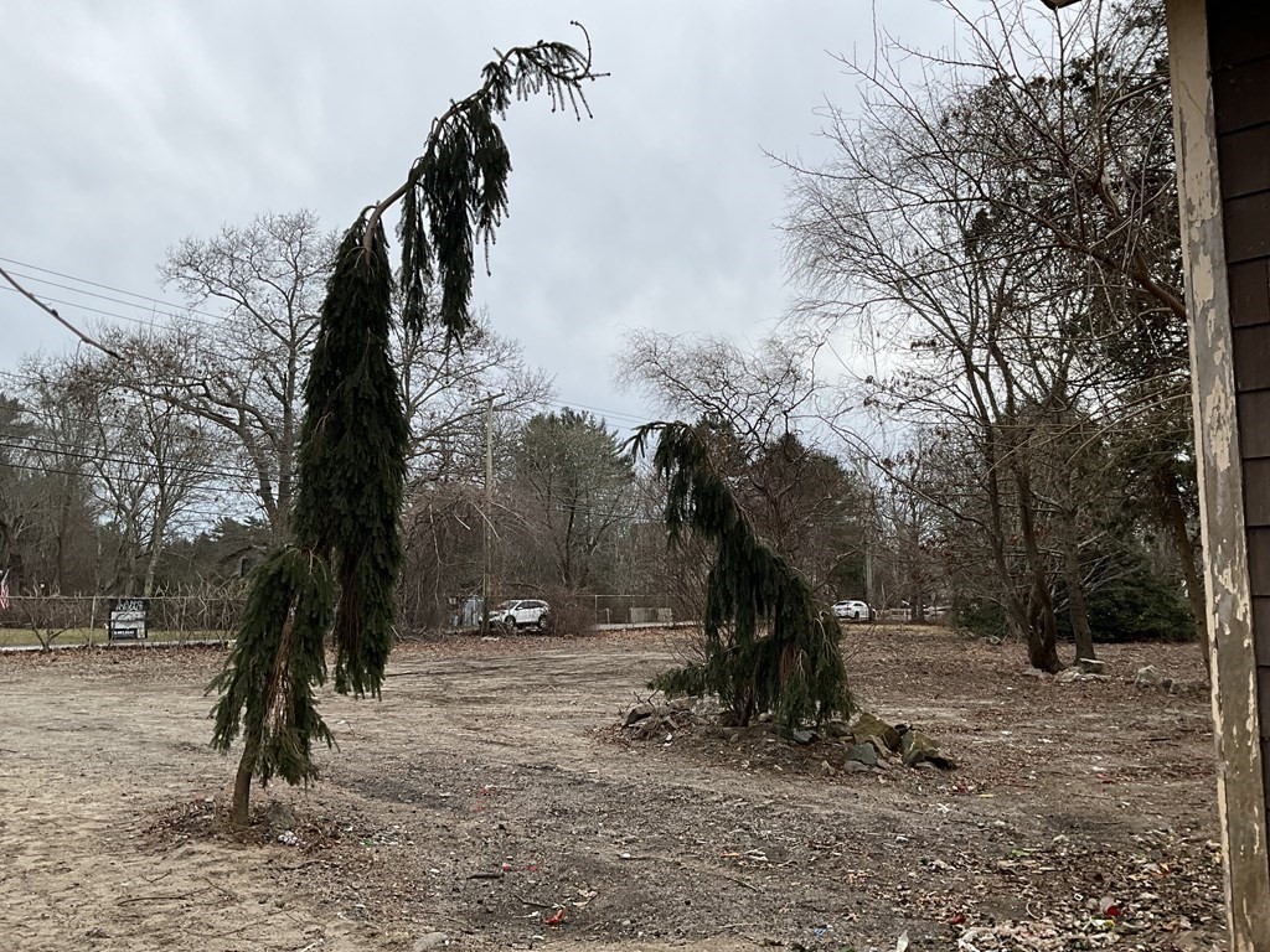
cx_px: 635
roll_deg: +0.3
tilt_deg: +5.3
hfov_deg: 61.7
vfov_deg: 48.2
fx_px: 1064
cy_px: 476
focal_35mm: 29
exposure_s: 1/657
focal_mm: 3
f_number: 1.8
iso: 25
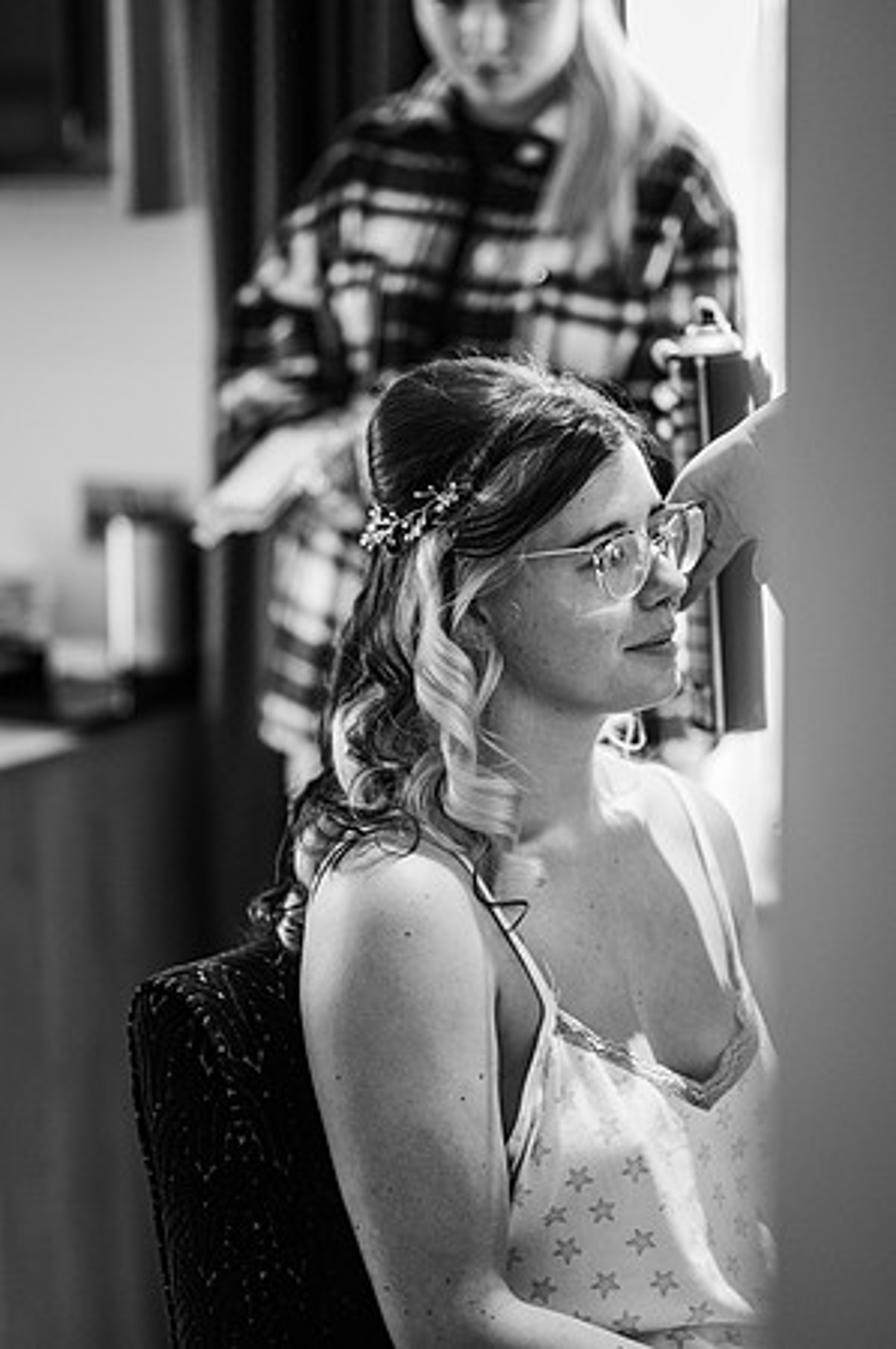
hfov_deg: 16.0
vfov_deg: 23.9
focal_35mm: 85
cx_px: 448
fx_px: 3180
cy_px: 674
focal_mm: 85
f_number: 1.8
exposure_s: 1/200
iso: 1000
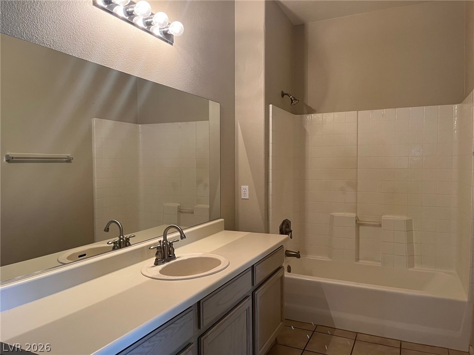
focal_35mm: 26
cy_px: 178
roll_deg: +0.0
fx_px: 356
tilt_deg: -2.6
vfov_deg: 53.1
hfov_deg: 67.3
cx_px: 237
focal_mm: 5.1
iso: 160
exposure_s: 1/60
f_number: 1.6
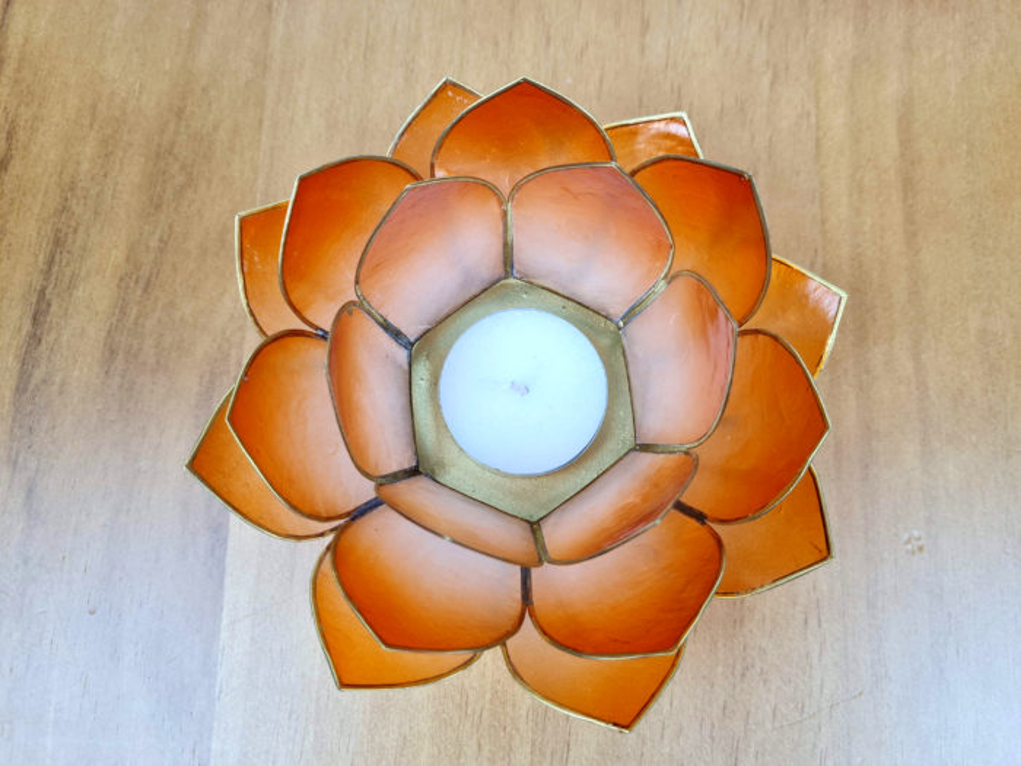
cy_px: 383
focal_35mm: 26
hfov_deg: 67.3
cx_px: 510
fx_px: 767
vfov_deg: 53.1
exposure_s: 1/120
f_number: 1.8
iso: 64
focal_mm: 5.4
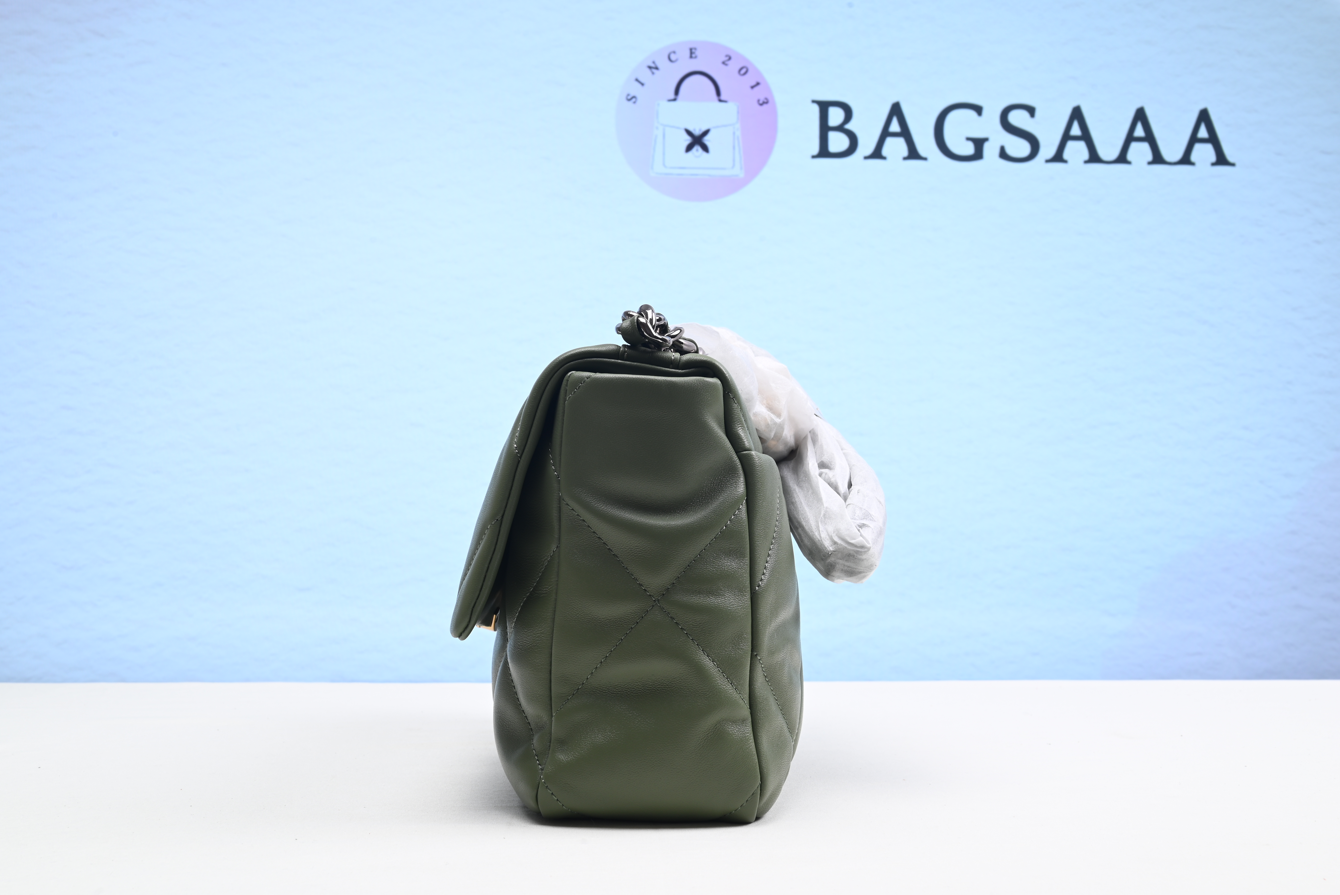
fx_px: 1489
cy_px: 448
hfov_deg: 48.4
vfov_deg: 33.4
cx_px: 670
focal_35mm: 40
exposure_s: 1/2
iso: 100
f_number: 16
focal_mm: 40
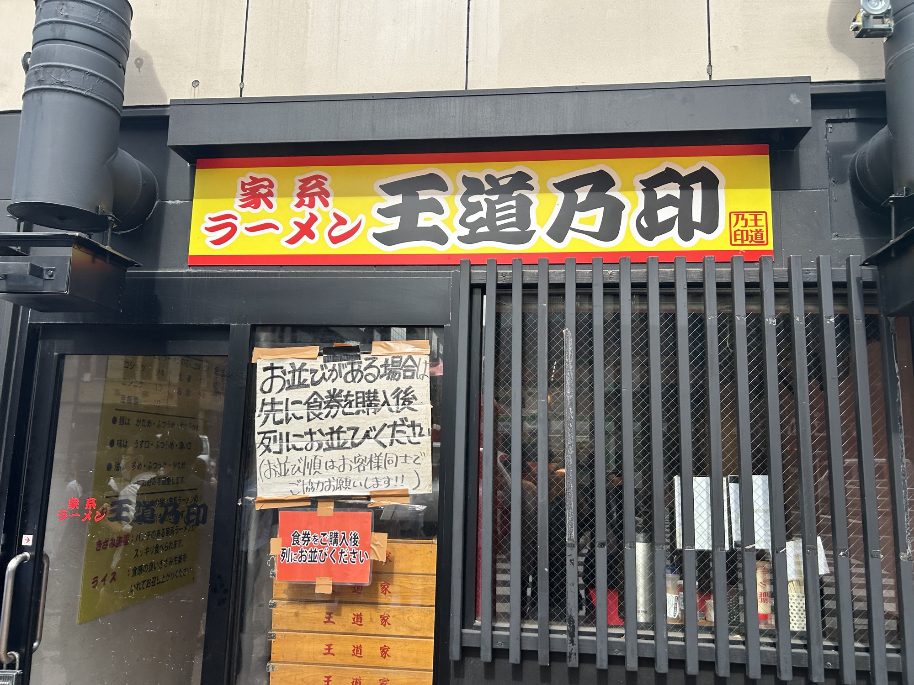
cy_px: 342
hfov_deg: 67.3
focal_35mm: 26
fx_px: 687
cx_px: 457
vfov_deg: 53.1
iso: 50
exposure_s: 1/786
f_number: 1.5
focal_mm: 5.7
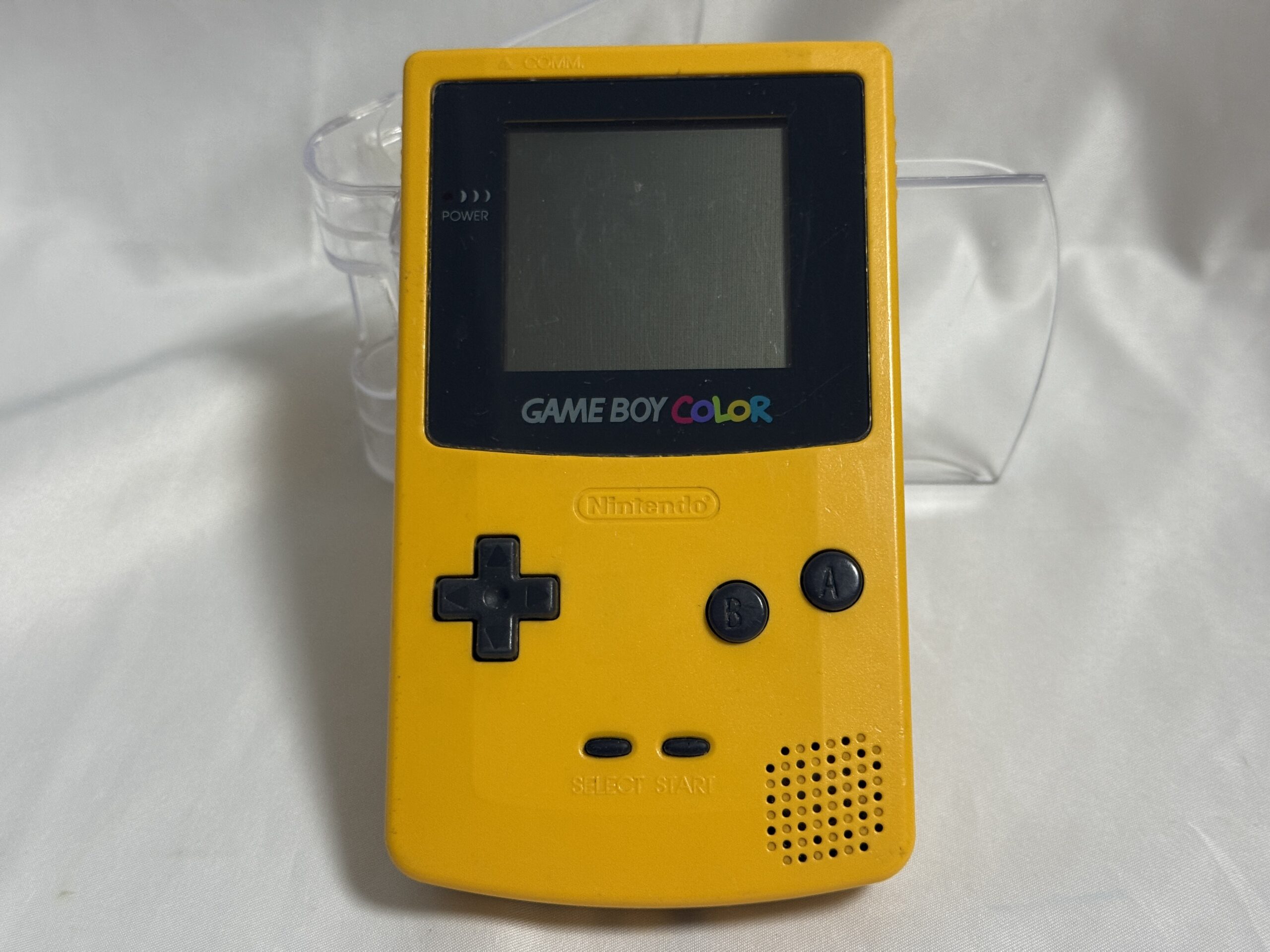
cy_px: 476
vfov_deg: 30.3
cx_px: 635
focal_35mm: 48
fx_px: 1761
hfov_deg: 39.7
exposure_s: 1/60
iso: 160
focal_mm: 6.76
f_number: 1.78
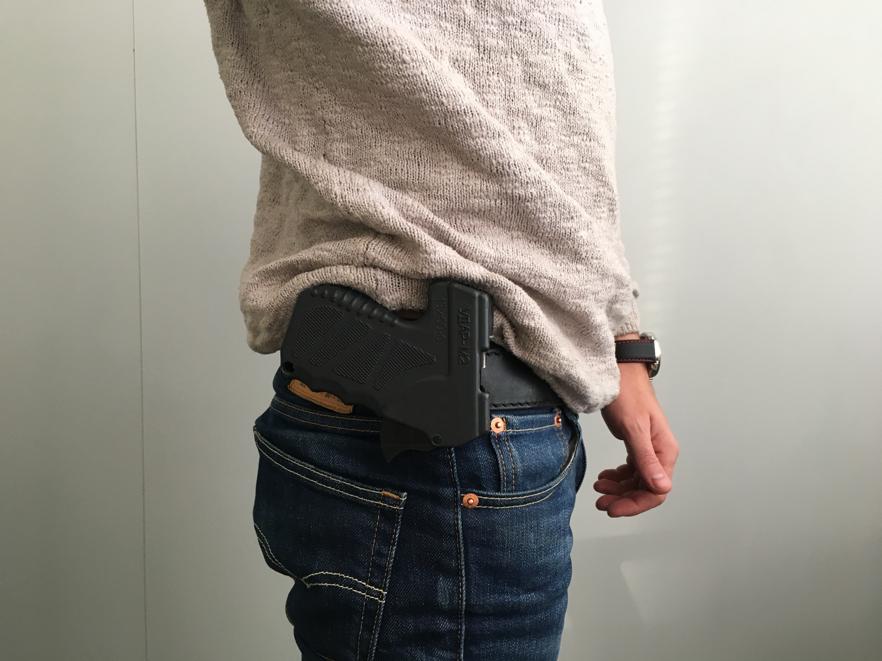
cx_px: 441
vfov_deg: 48.2
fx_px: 739
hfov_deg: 61.7
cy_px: 330
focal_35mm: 29
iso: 50
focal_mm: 4.15
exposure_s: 1/33
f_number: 2.2
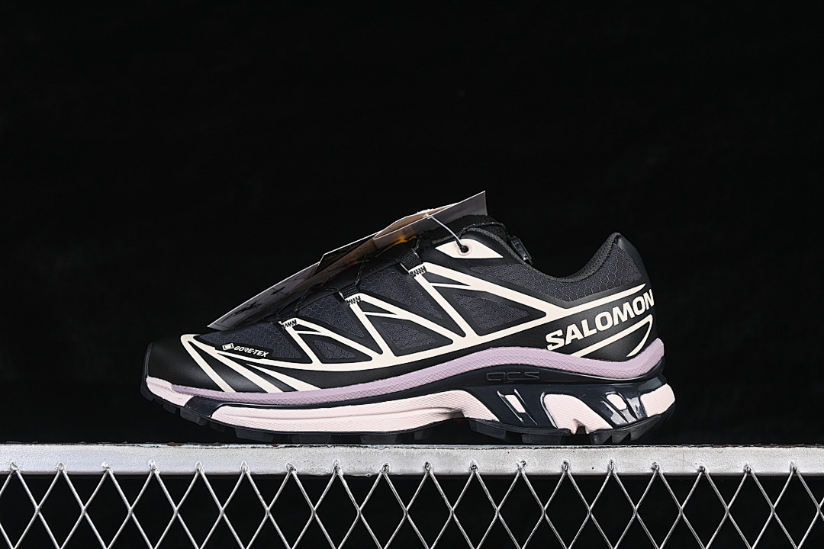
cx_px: 412
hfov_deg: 27.0
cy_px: 274
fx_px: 1717
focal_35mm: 75
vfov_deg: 18.2
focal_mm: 50
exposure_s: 1/60
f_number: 6.3
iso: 160
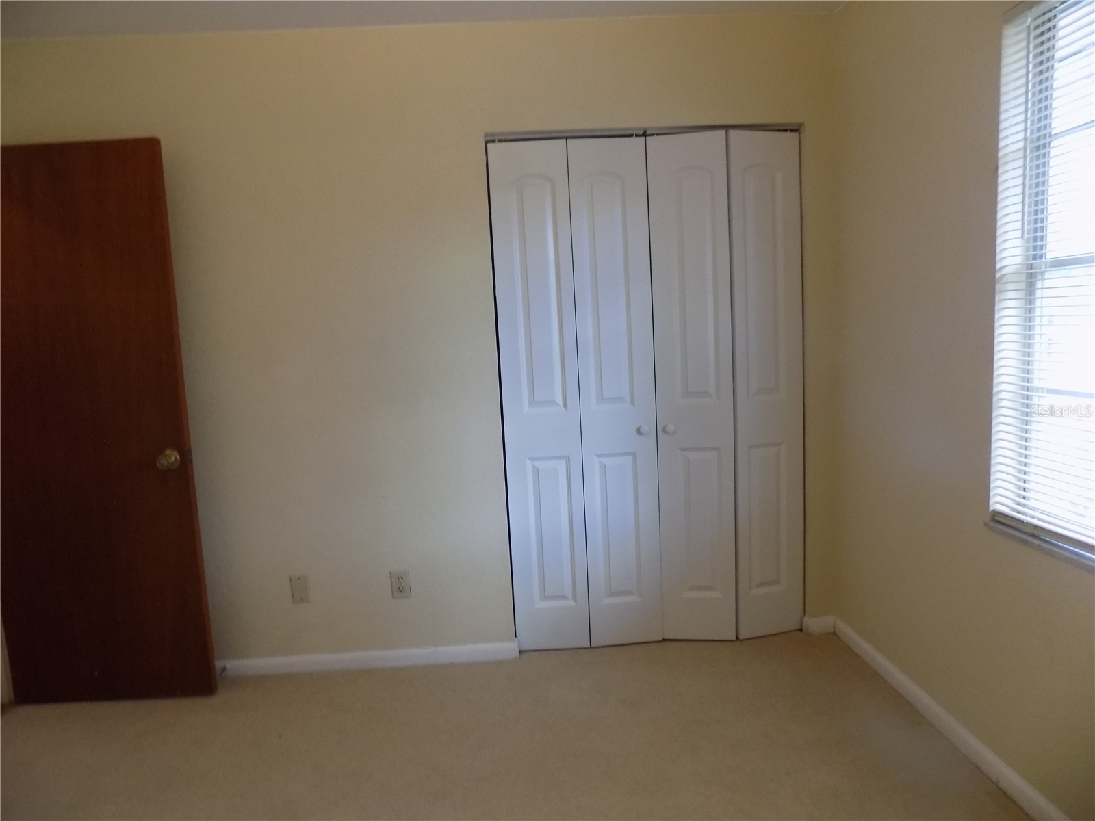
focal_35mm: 23
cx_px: 548
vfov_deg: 58.9
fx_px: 728
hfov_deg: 73.9
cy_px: 410
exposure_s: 1/30
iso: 160
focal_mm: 4
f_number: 3.1
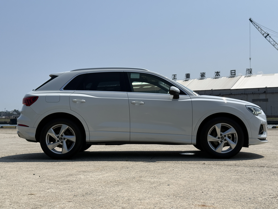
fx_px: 385
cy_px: 104
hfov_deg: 39.7
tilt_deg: +2.0
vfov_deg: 30.3
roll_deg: +0.2
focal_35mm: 48
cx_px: 139
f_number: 1.78
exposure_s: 1/9901
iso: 64
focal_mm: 6.76
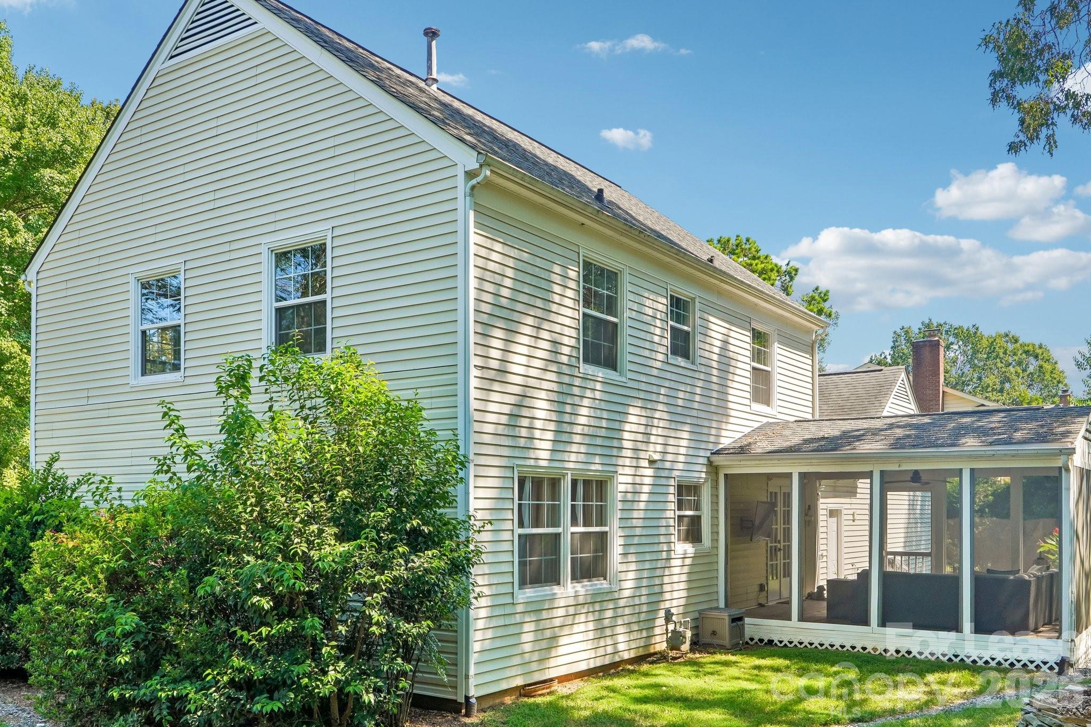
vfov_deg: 43.6
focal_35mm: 30
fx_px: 909
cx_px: 546
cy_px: 364
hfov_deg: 61.9
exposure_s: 1/45
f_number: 8
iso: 100
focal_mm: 20
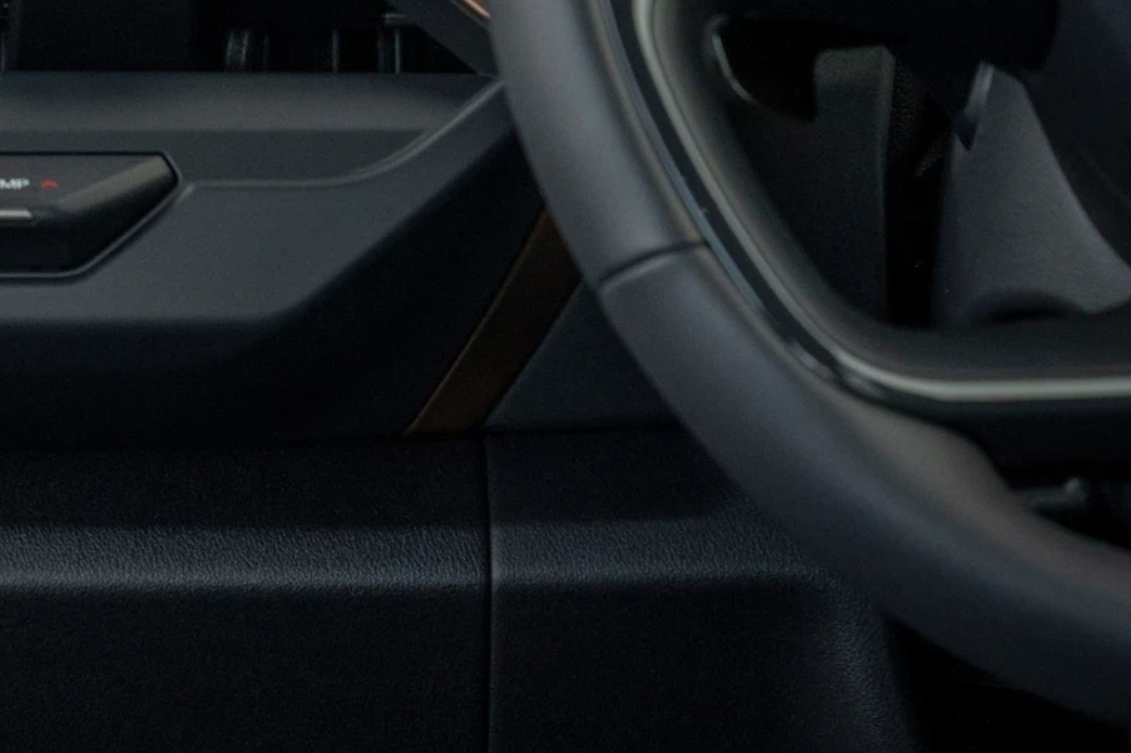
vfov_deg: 2.9
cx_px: -447
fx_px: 14856
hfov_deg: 4.3
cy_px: -395
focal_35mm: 473
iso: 500
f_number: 6.3
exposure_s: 1/80
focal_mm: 150
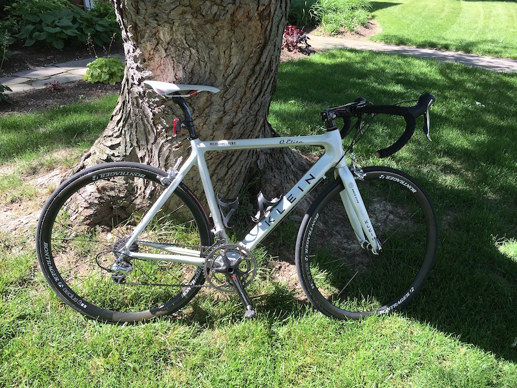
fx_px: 433
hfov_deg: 61.7
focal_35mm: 29
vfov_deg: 48.2
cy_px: 194
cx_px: 258
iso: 25
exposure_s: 1/348
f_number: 2.2
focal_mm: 4.15
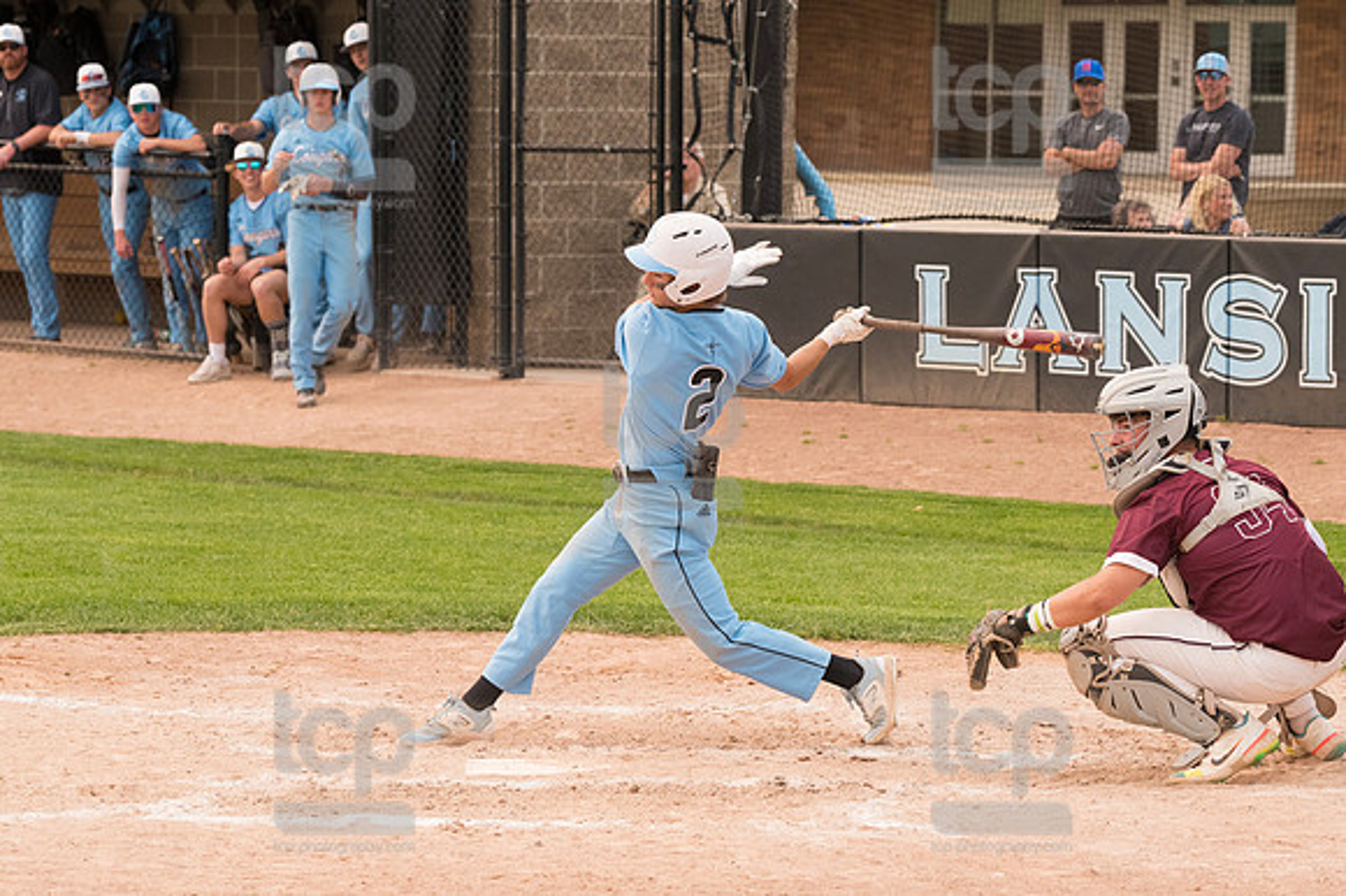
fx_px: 6838
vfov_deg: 7.5
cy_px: 448
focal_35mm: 183
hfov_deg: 11.2
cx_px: 673
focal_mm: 122
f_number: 5.6
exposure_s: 1/2000
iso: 1000
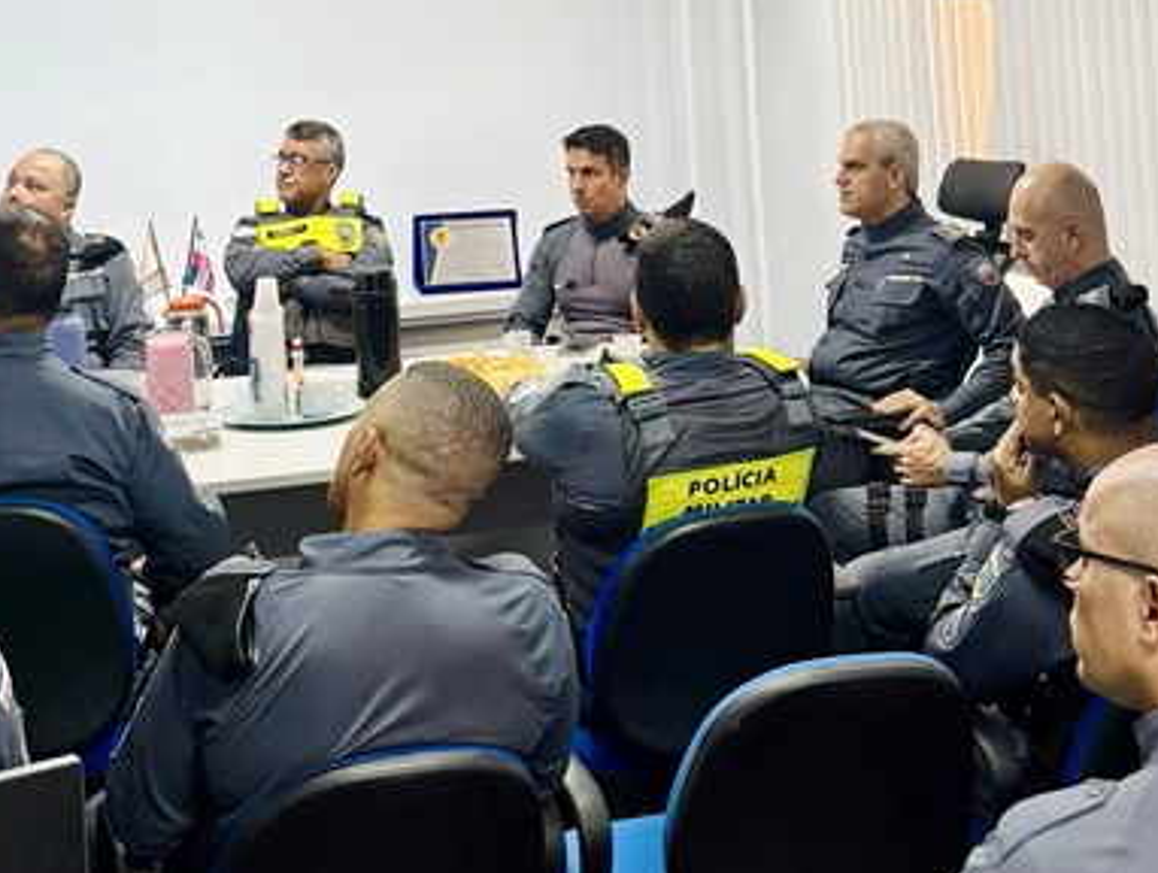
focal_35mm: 47
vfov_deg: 30.9
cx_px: 477
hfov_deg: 40.2
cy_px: 491
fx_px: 1575
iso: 200
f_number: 1.6
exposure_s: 1/60
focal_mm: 5.96
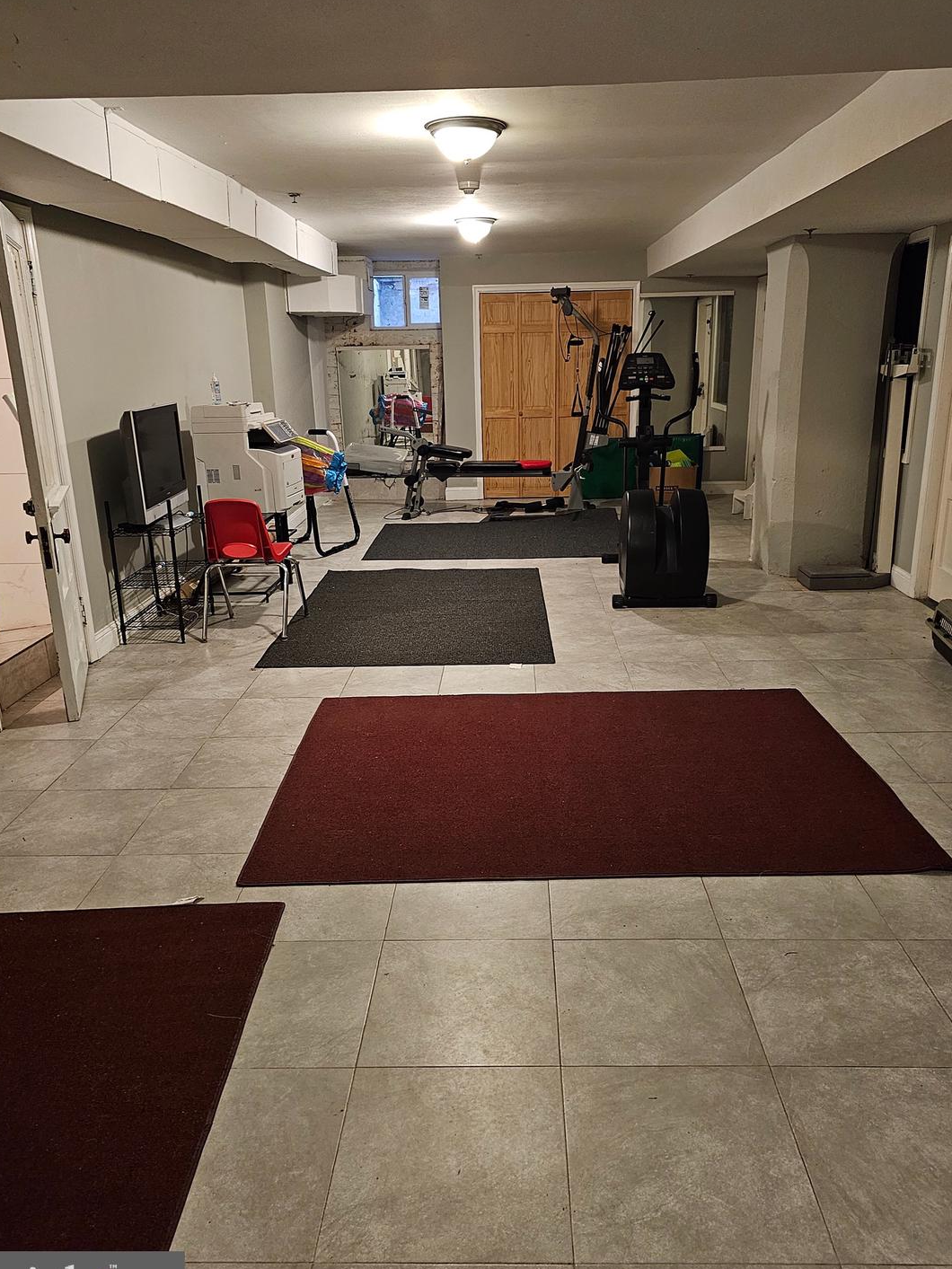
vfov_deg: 69.4
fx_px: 917
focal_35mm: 25
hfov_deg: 54.9
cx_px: 478
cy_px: 635
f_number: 1.7
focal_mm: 6.3
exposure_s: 1/24
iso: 640
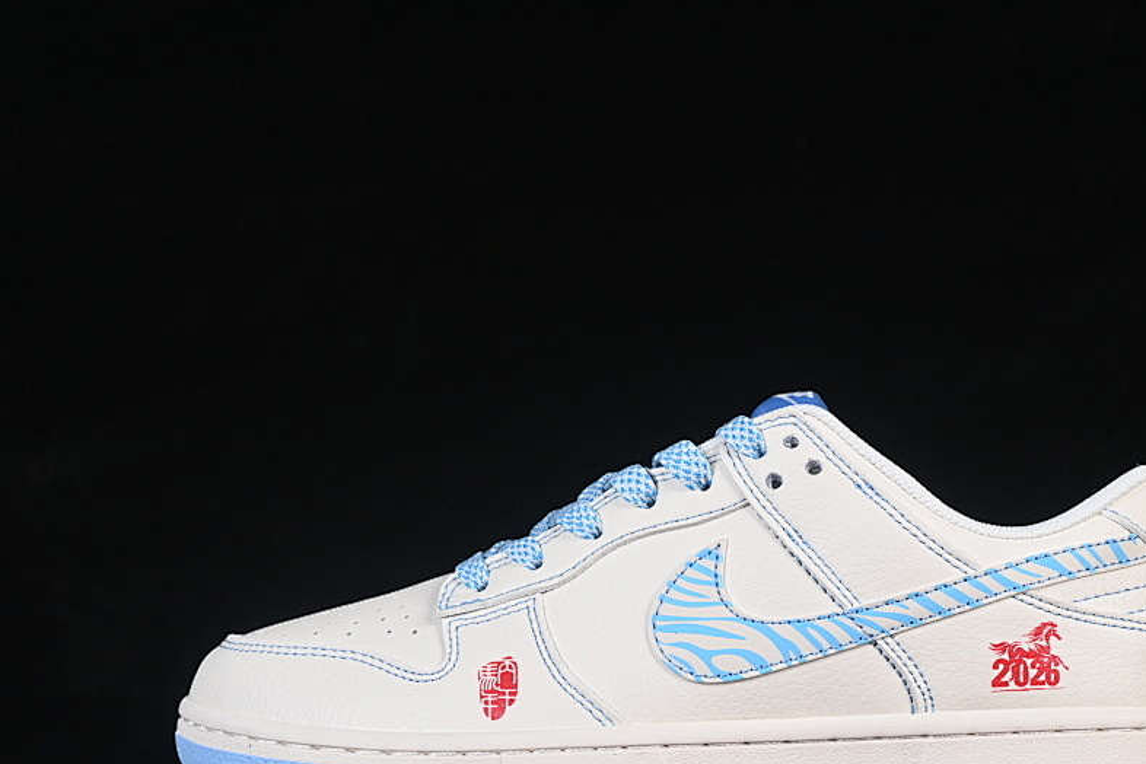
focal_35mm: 103
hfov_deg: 19.8
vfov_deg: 13.3
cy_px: 499
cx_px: 716
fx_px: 3279
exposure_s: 1/80
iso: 160
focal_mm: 50
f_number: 8
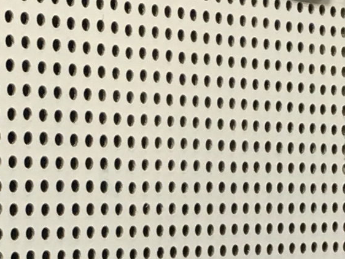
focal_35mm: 208
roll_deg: +0.4
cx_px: 281
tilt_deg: -4.4
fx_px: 2074
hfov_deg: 9.5
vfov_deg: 7.0
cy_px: 407
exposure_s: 1/15
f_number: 2.2
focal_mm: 4.15
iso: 25
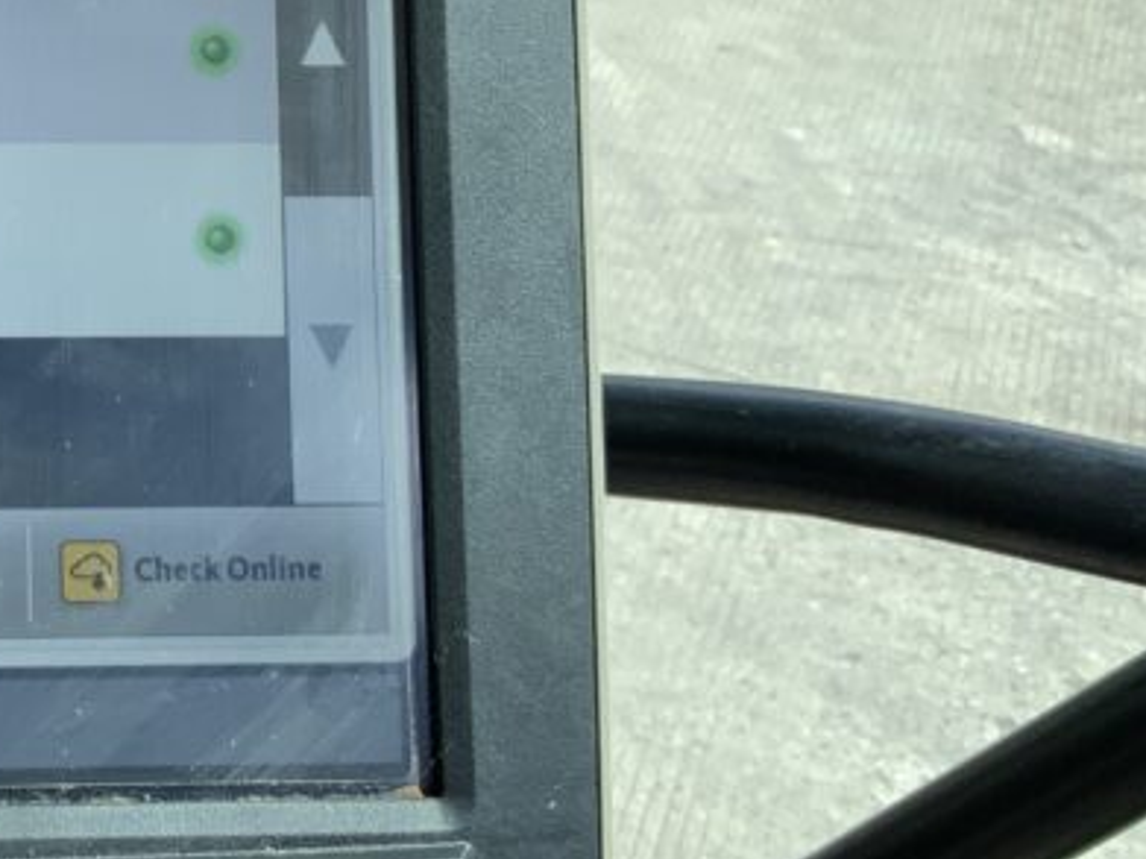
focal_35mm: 76
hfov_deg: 23.7
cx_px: -185
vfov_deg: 19.1
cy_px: 129
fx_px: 2515
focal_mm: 3
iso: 16
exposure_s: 1/620
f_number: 1.8
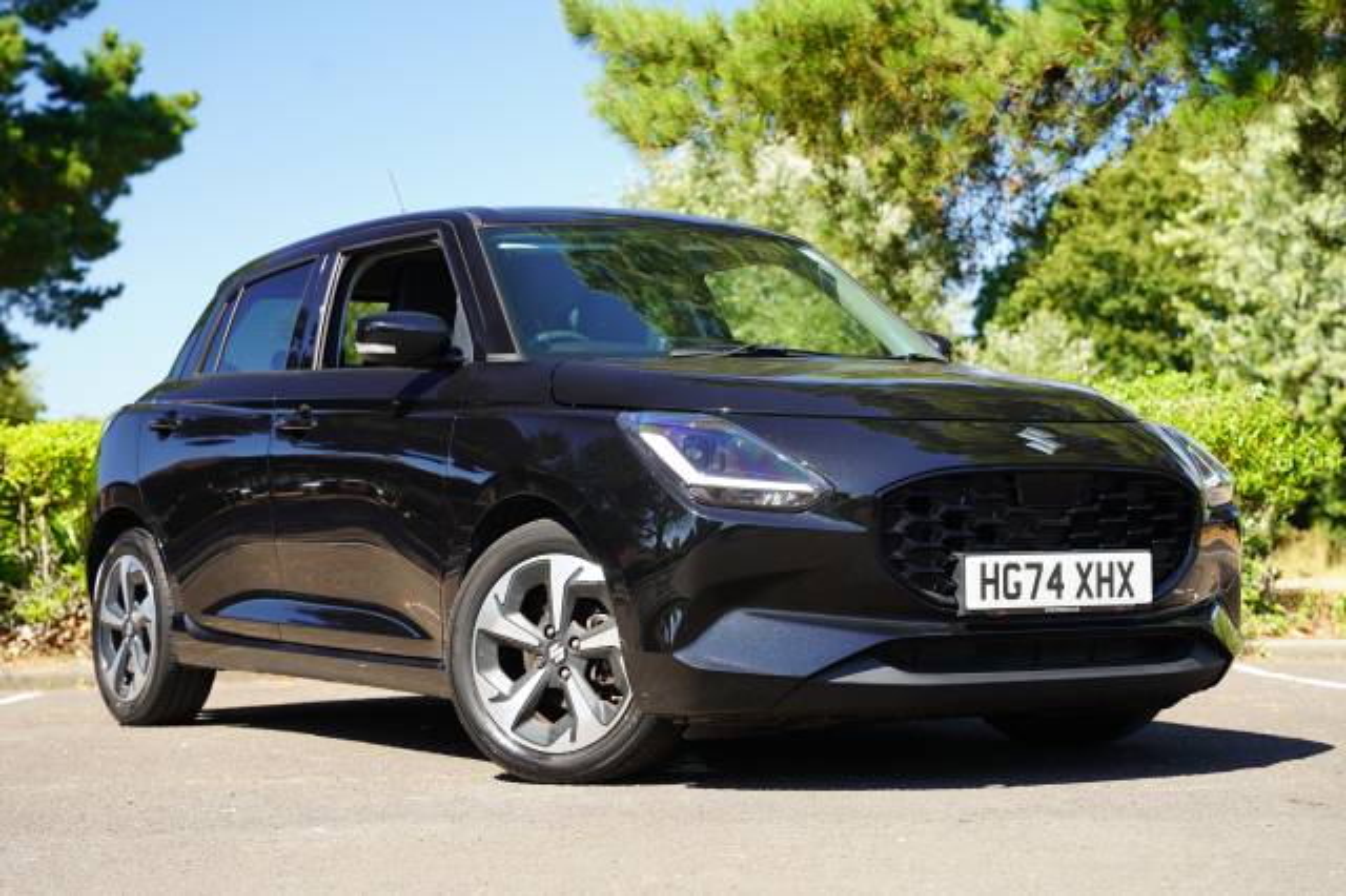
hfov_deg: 30.0
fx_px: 2507
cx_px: 673
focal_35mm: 67
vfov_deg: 20.3
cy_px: 448
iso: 100
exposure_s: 1/80
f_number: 4.5
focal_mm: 67.1
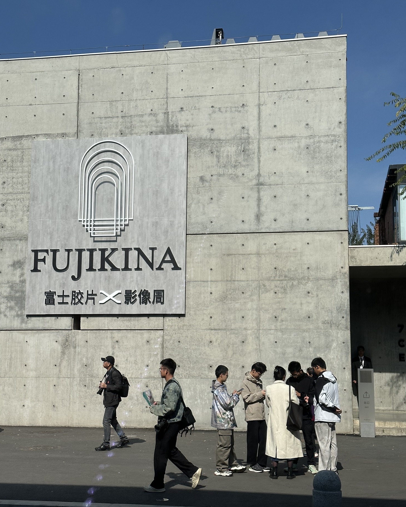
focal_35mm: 51
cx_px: 204
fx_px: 766
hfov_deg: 29.7
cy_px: 253
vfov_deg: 36.7
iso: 64
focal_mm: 6.86
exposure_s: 1/8197
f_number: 1.78
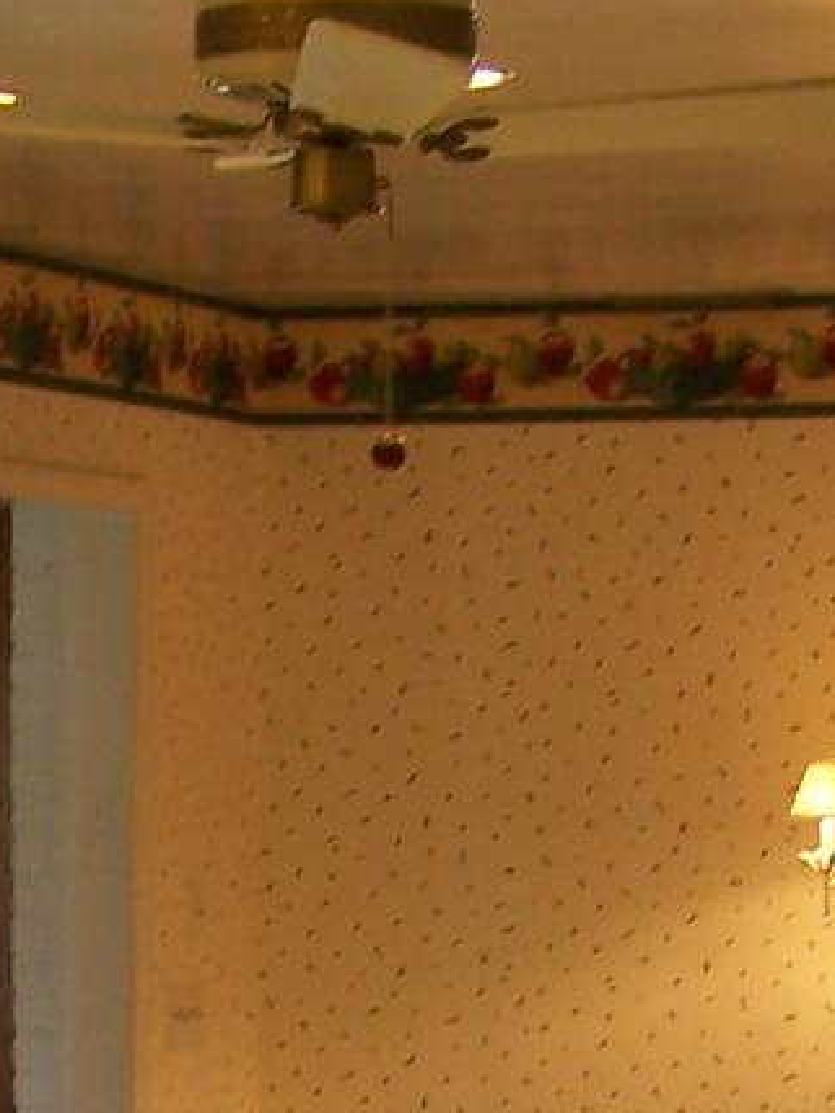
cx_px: 132
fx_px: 5690
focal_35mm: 177
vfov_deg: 10.7
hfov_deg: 8.4
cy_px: 1694
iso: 64
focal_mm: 6.3
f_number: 2.8
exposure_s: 1/20
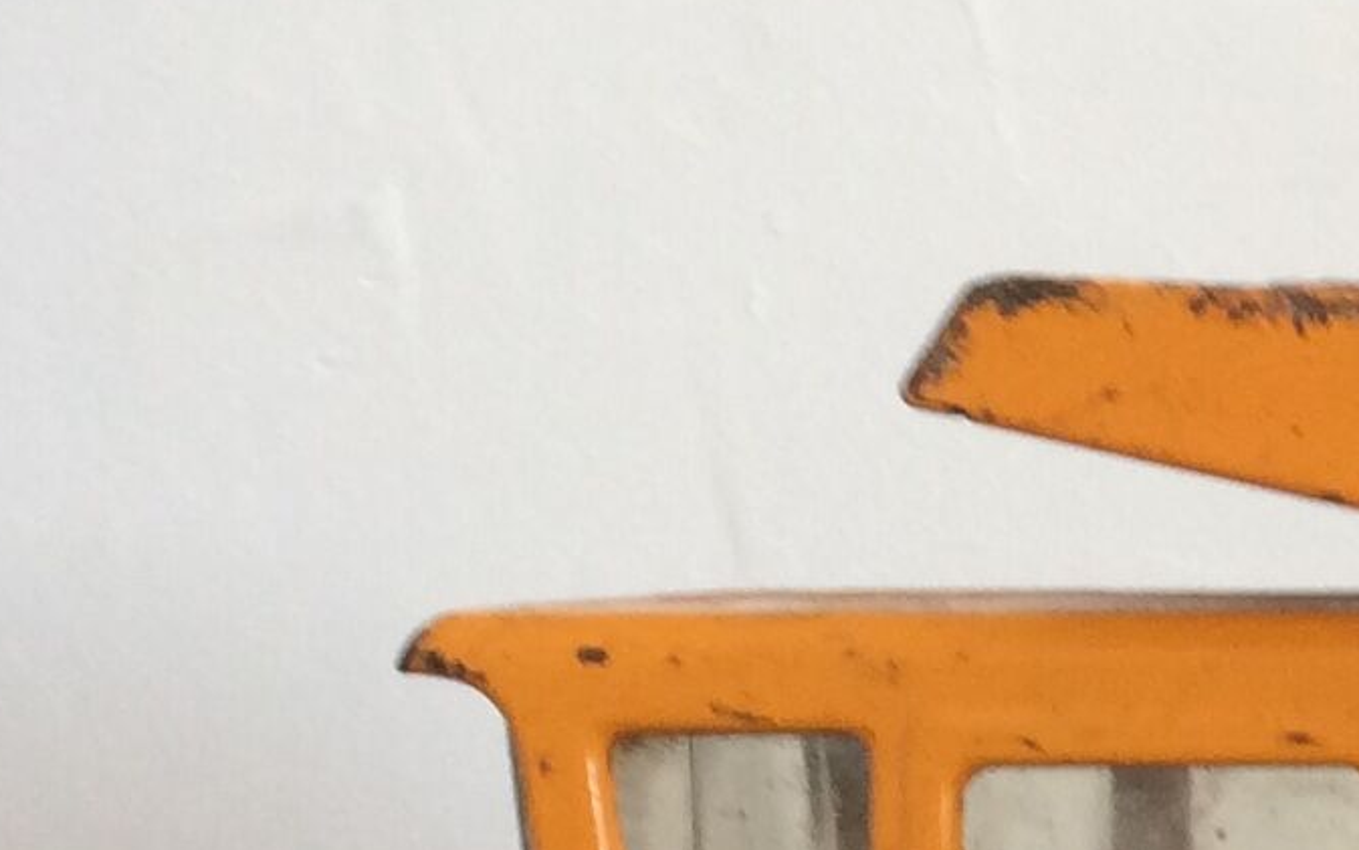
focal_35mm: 149
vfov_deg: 8.8
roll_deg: +1.0
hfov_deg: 12.2
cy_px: 830
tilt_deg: -3.2
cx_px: 2878
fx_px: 5520
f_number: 2.2
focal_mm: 4.15
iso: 64
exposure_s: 1/33
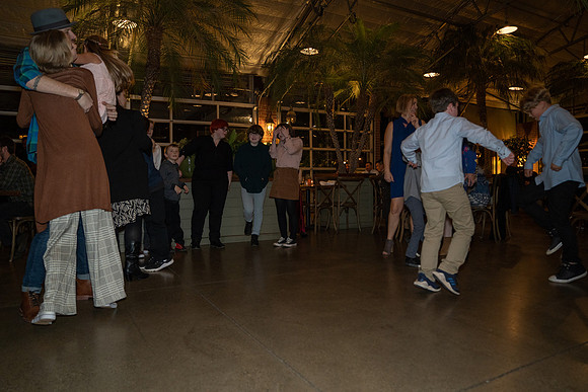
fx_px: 392
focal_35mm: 24
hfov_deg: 73.7
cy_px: 196
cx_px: 294
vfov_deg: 53.2
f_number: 2.8
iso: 2000
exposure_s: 1/125
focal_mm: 24
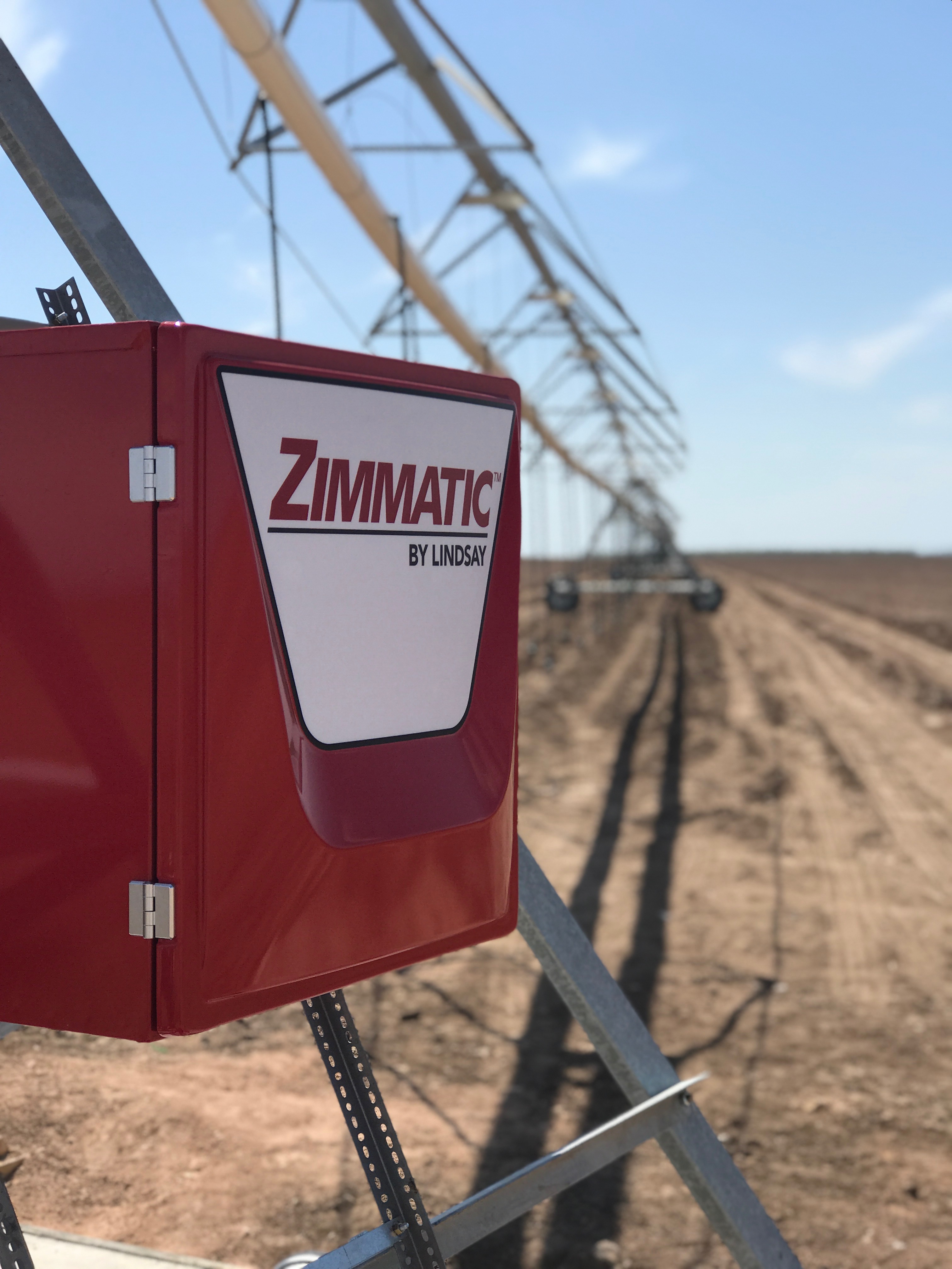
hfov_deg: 25.7
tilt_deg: -1.3
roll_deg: +0.4
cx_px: 476
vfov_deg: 33.8
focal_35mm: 57
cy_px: 634
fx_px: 2090
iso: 20
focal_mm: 6.6
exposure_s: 1/1368
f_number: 2.8
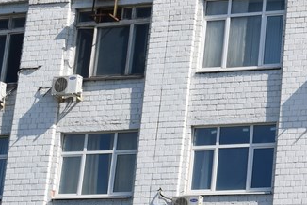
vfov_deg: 10.1
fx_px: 1166
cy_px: 79
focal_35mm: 137
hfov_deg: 14.0
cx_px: 476
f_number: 10
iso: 200
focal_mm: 29
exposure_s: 1/400
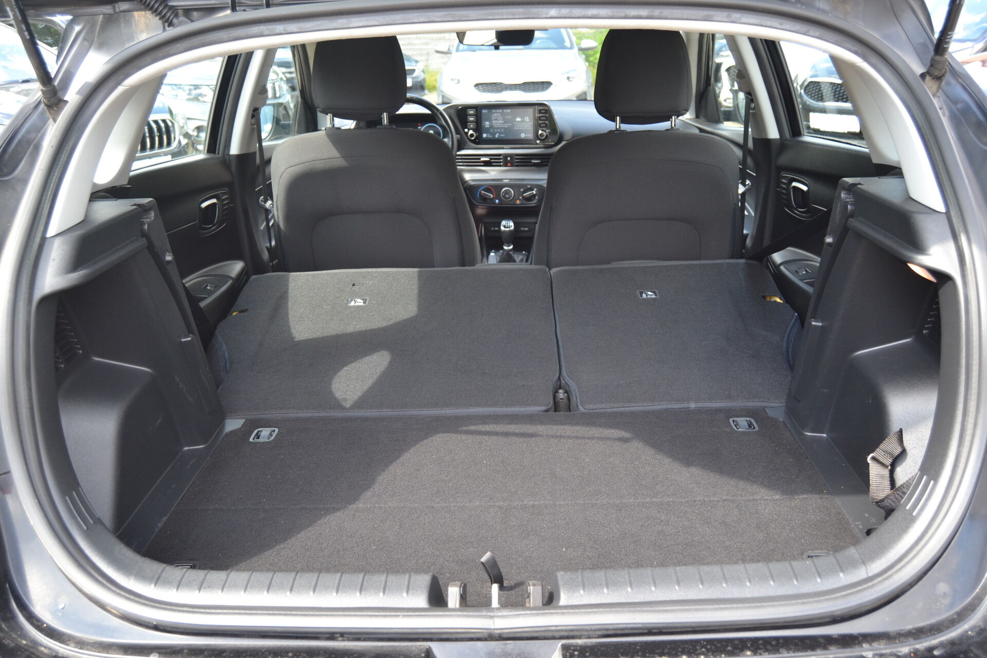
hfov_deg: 57.2
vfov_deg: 40.0
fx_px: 905
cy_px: 329
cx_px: 494
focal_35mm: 33
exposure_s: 1/100
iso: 400
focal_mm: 22
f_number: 5
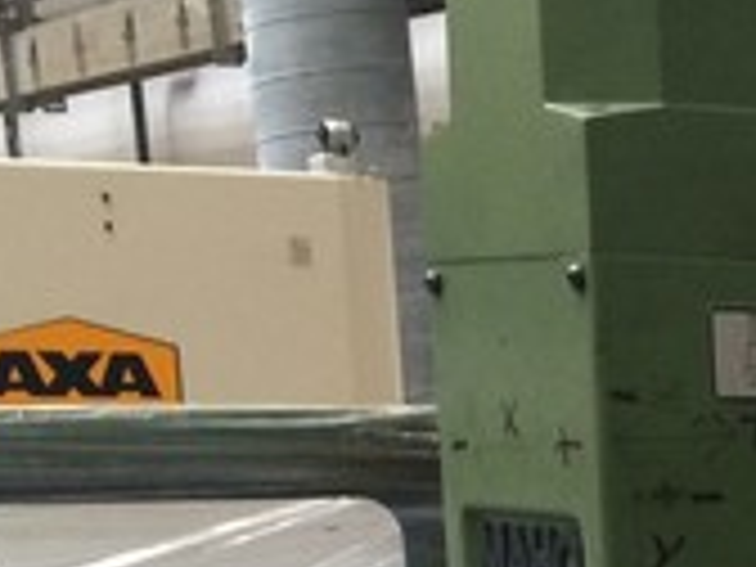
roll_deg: -1.2
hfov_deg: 12.9
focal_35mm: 138
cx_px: 1377
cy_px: 1094
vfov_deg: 10.0
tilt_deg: -13.4
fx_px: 3014
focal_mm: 4.15
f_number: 2.2
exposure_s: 1/30
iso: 125
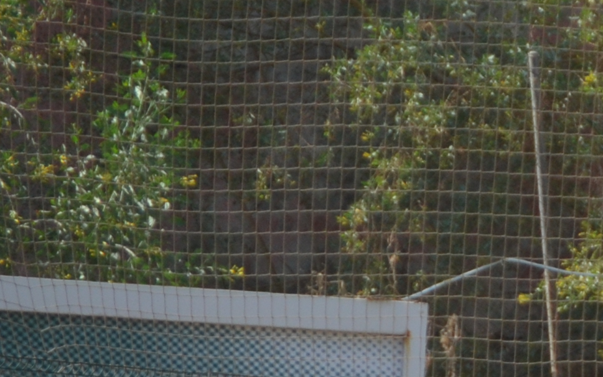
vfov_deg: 1.2
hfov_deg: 1.9
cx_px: 1072
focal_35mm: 1090
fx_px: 17916
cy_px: 686
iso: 400
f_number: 6.3
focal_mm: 200
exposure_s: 1/1000
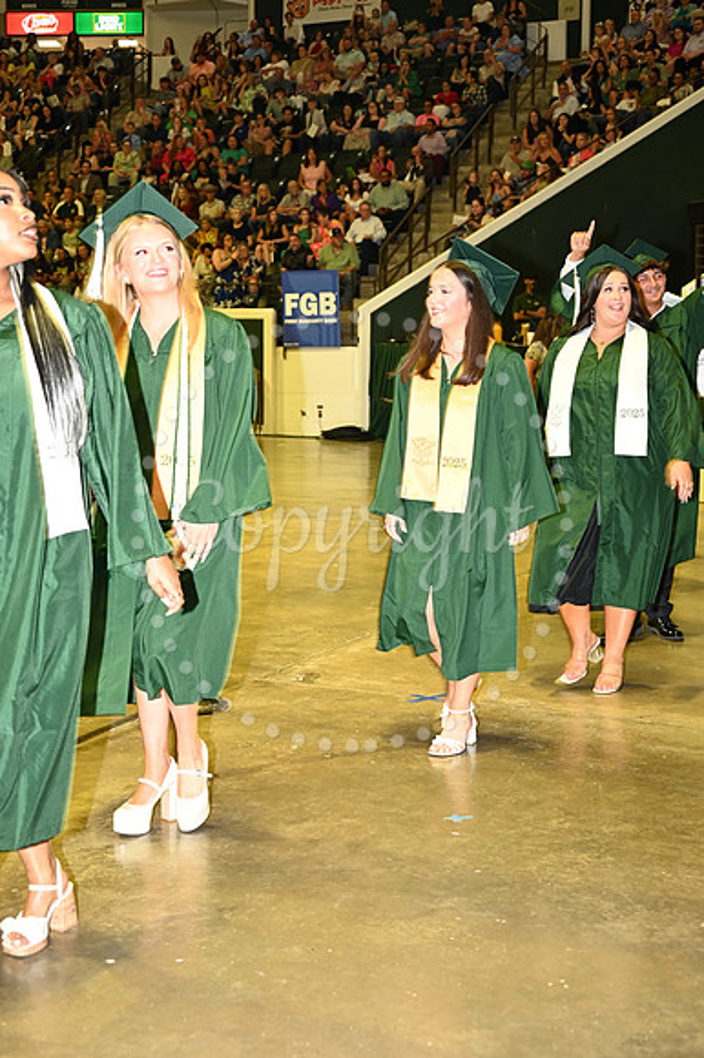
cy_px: 529
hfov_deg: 27.5
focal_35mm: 49
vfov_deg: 40.4
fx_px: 1439
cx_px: 352
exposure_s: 1/60
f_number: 5.6
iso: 1600
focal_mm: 49
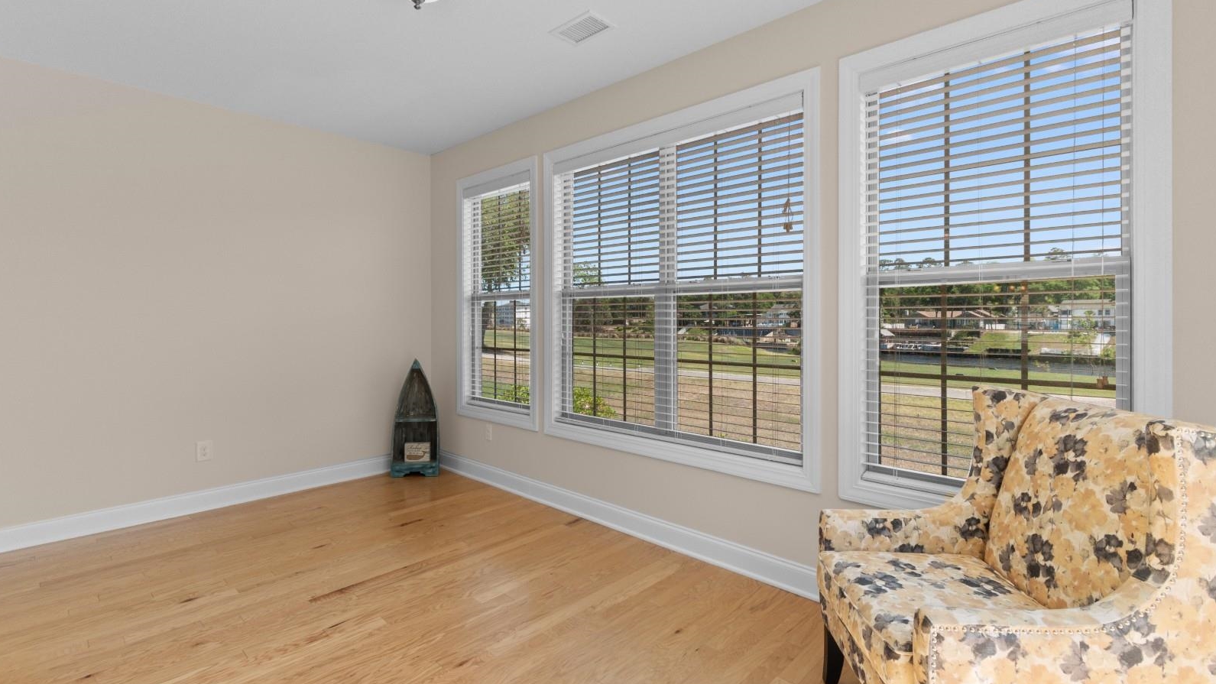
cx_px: 610
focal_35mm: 16
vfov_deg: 66.8
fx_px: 516
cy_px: 297
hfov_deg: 99.4
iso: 100
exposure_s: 1/80
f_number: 4.5
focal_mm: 10
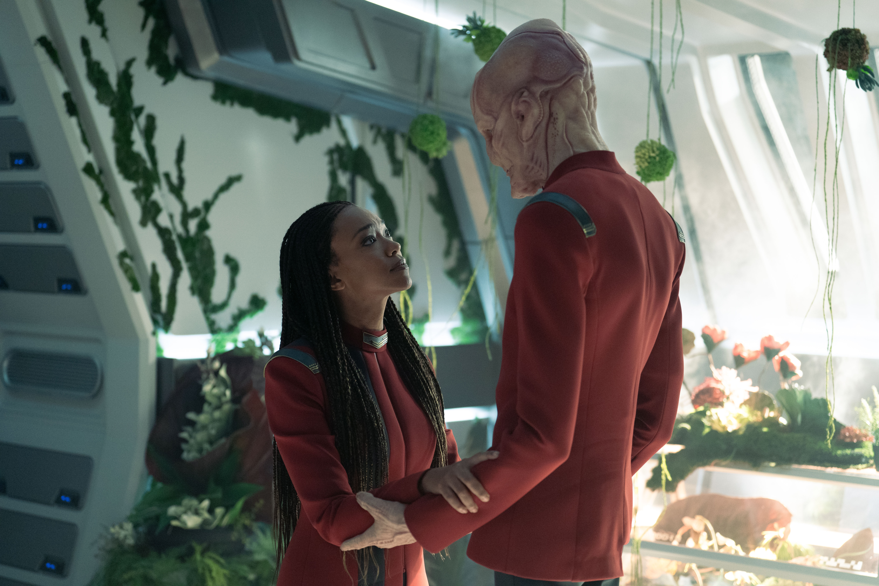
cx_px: 440
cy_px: 293
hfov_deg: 28.8
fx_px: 1709
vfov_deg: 19.5
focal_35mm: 70
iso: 3200
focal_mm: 70
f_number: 2.8
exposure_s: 1/200
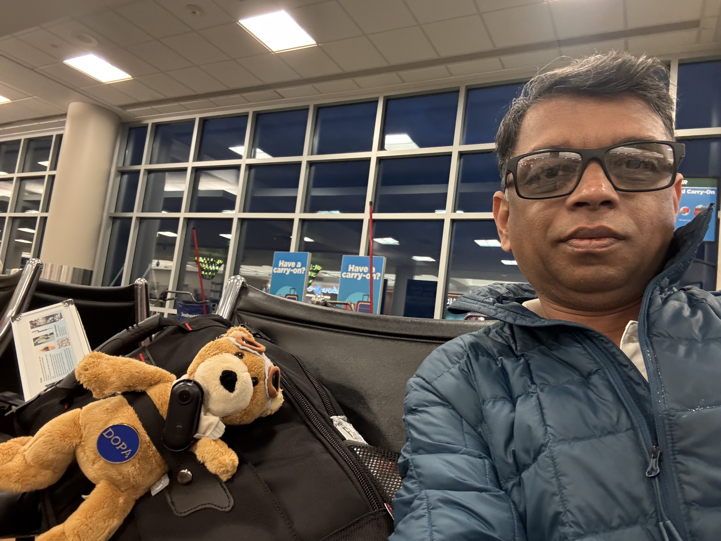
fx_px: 479
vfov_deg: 58.9
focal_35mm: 23
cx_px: 360
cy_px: 270
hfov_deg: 73.9
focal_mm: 2.69
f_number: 1.9
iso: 400
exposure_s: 1/30
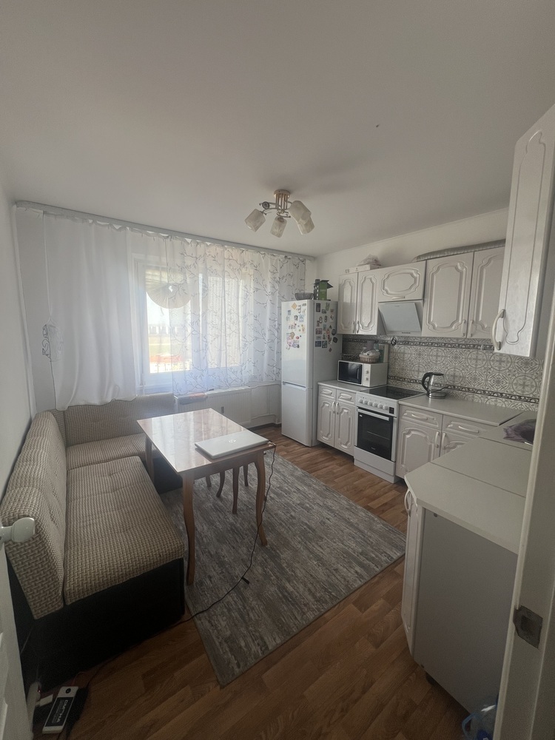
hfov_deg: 89.9
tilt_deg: -10.4
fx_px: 278
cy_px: 370
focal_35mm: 13
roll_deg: -1.6
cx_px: 278
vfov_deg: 106.2
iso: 50
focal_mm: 1.57
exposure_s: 1/99
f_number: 1.8
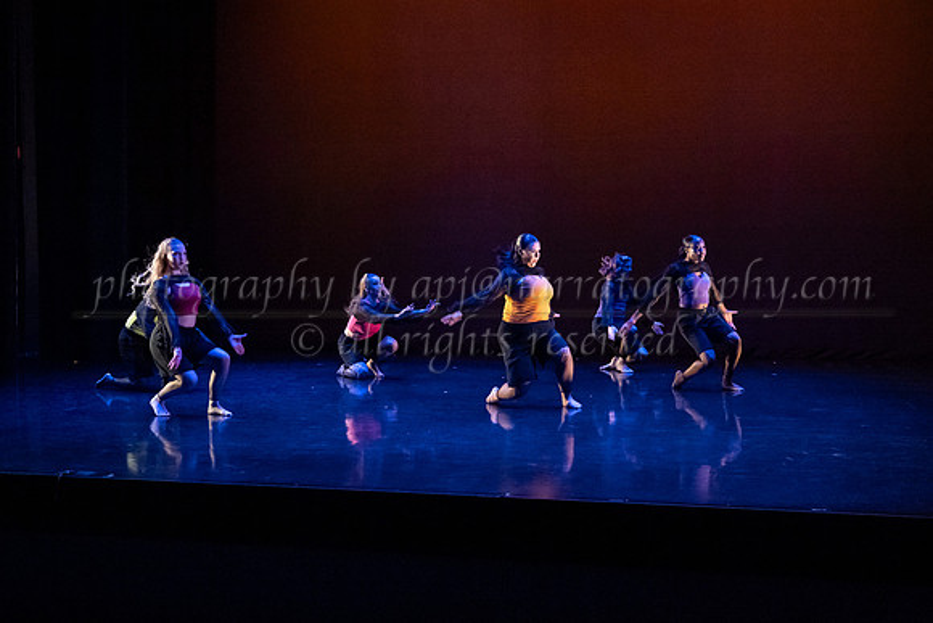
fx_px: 1491
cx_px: 515
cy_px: 276
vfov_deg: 23.6
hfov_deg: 34.7
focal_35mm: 58
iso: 4000
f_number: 3.5
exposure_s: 1/320
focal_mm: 47
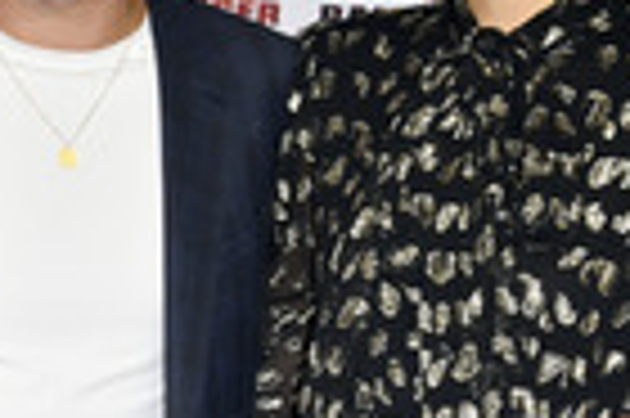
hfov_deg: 8.1
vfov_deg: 5.4
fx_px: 4405
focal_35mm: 252
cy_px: 256
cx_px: -205
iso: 800
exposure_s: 1/125
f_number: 5.6
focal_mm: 78
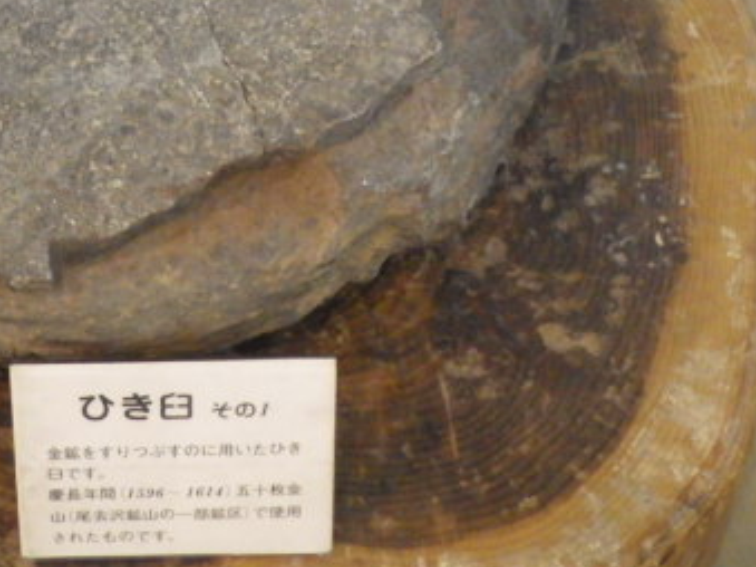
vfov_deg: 14.4
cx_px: 192
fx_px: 2227
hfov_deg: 19.1
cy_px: 65
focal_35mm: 102
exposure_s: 1/15
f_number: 3.4
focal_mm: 9.6
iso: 1600
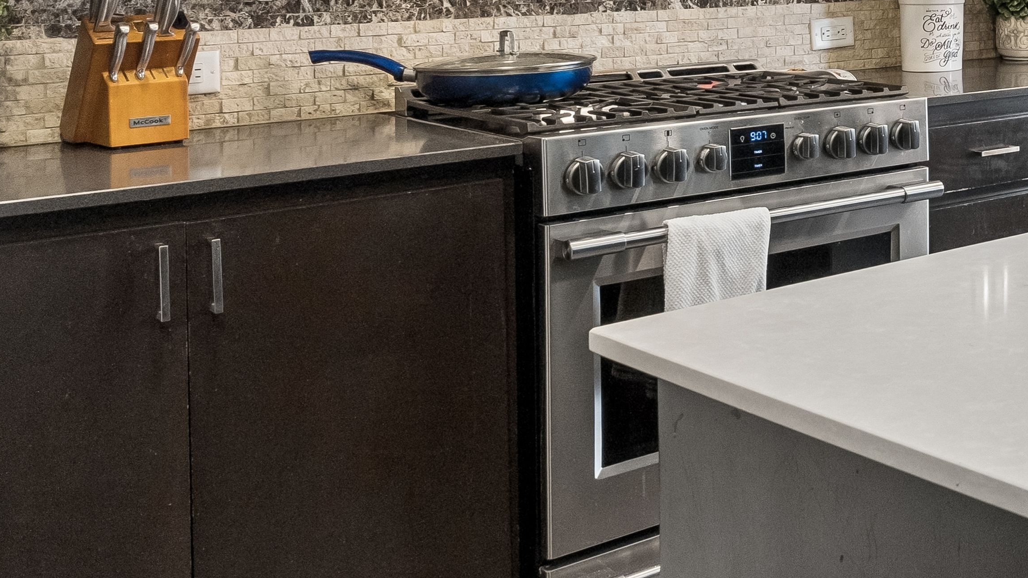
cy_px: -71
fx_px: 1390
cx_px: 1233
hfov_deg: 33.2
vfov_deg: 22.1
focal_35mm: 51
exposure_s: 1/80
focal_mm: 16
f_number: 8
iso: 800
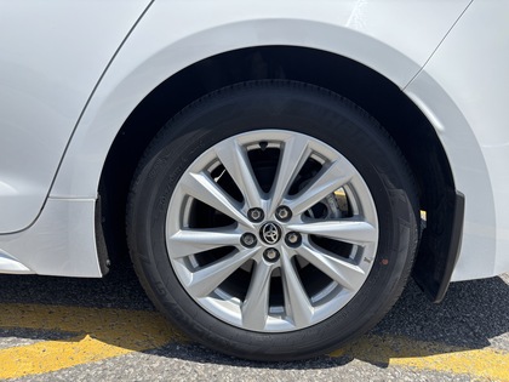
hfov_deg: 67.3
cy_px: 191
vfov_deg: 53.1
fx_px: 382
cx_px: 254
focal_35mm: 26
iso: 50
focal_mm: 5.96
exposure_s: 1/3021
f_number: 1.6
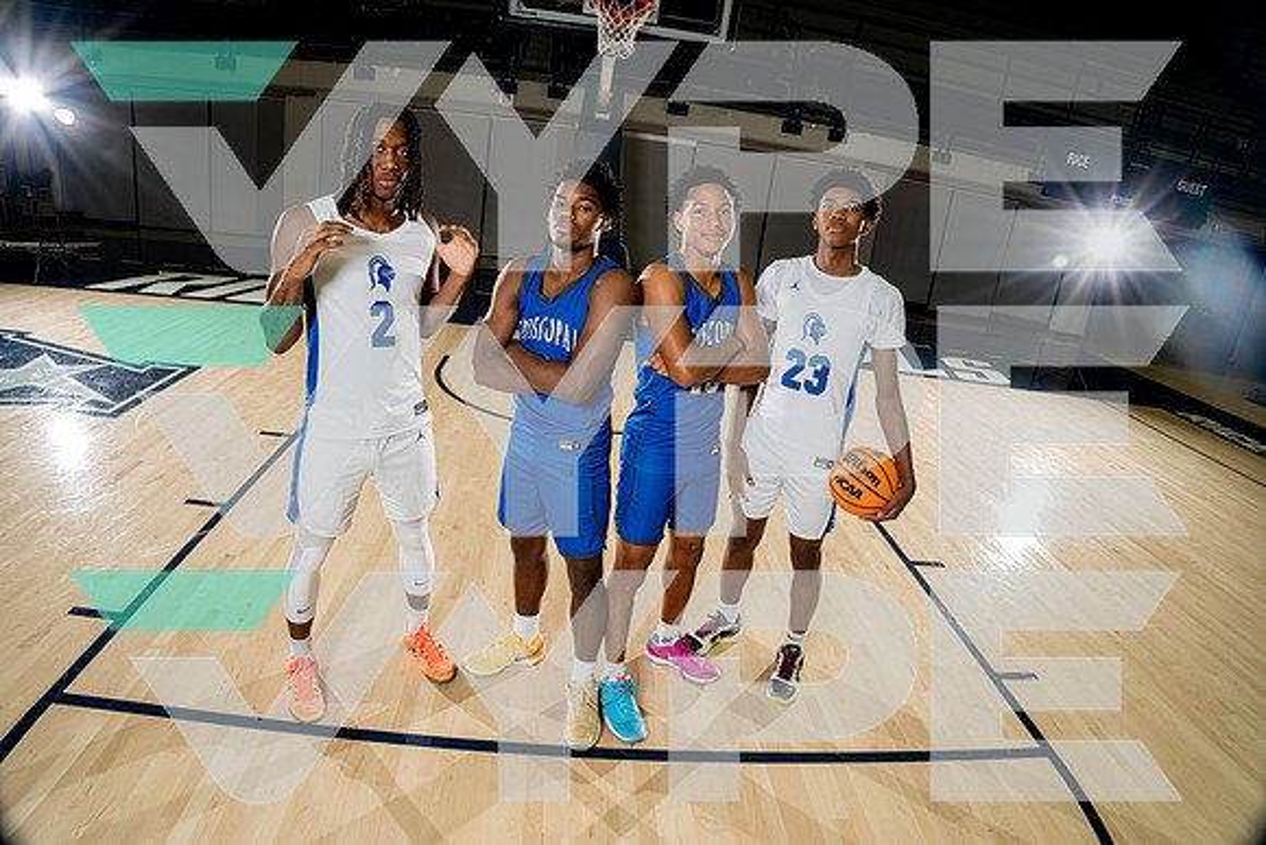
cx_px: 633
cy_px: 422
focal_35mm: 20
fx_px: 703
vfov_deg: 62.0
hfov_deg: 84.0
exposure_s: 1/250
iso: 640
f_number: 8
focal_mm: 20
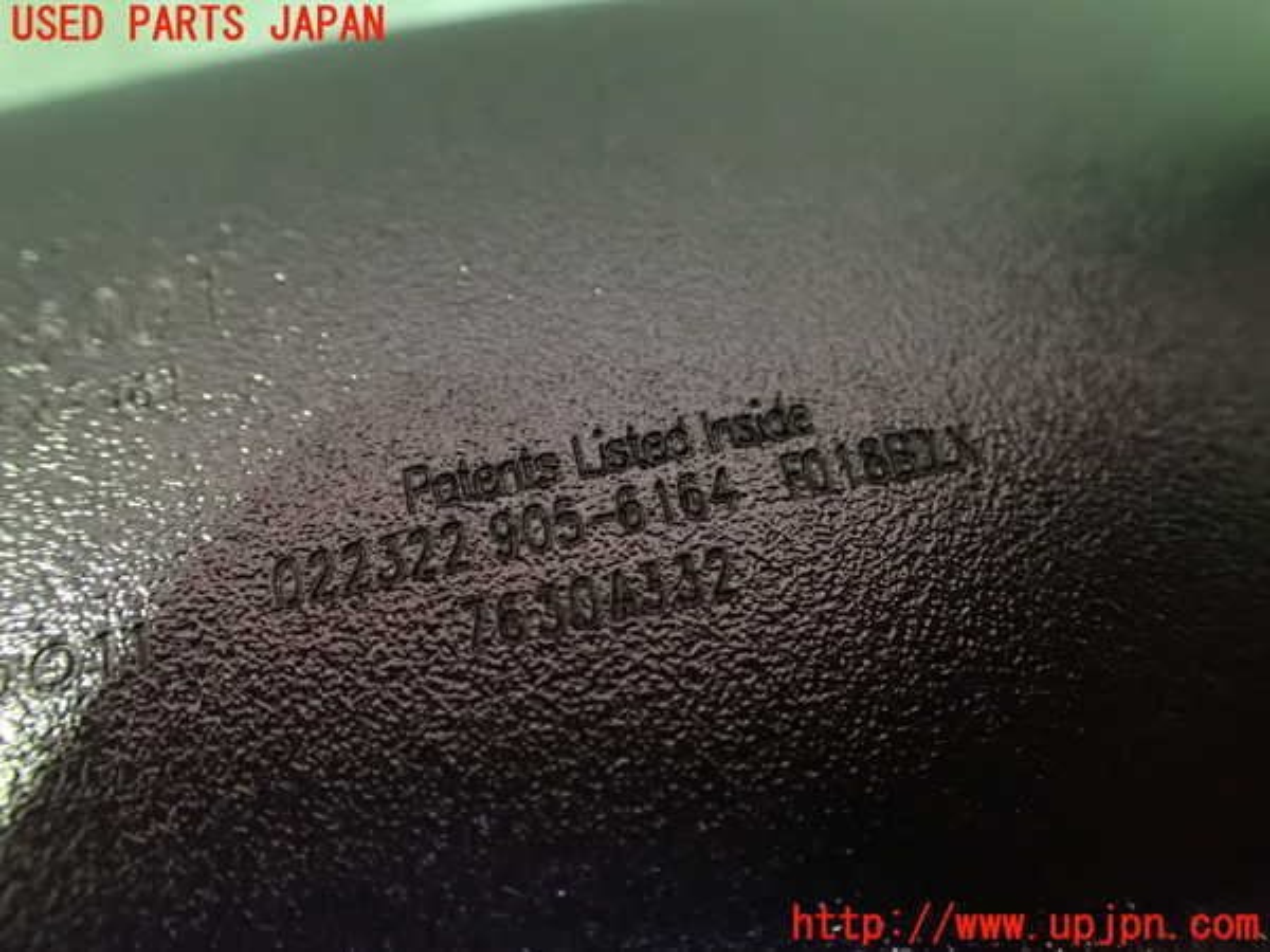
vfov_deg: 46.8
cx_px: 635
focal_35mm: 30
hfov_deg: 60.0
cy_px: 476
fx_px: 1101
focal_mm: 5.4
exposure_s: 1/25
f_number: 2.3
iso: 1600
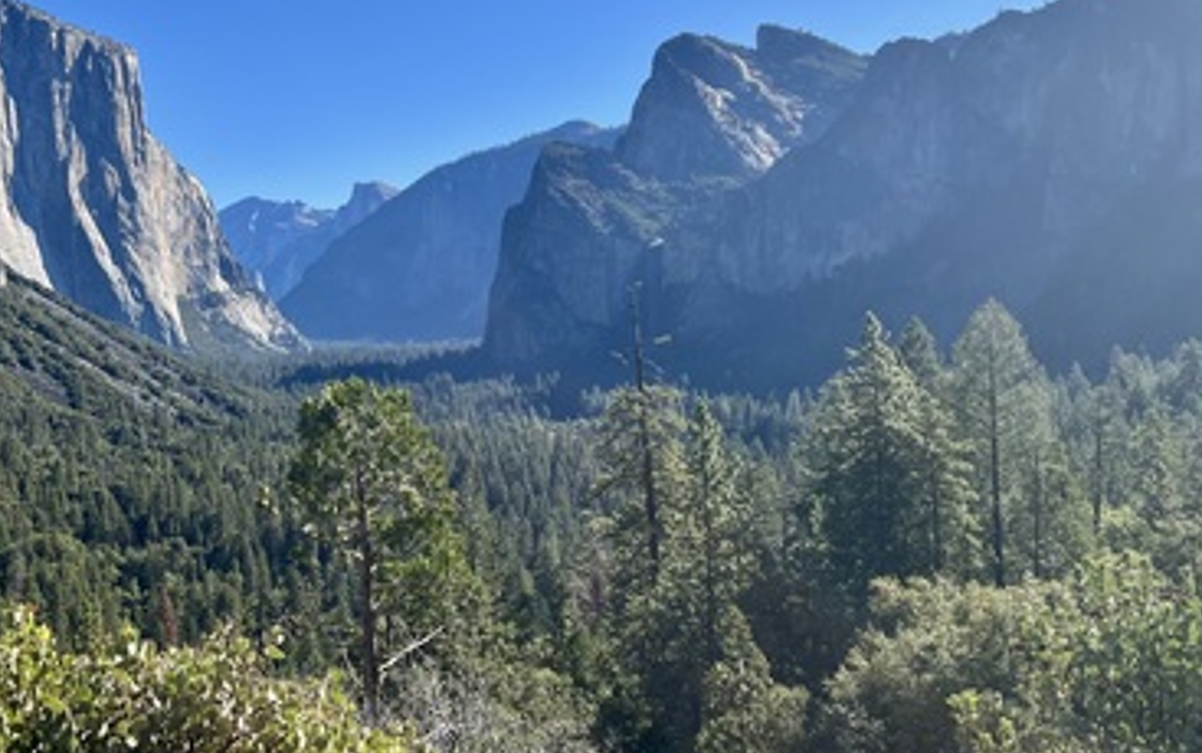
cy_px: 337
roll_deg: +2.1
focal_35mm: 42
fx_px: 1377
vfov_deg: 30.6
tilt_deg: -0.1
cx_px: 360
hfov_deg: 46.1
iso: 50
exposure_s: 1/3077
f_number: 1.5
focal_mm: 5.7
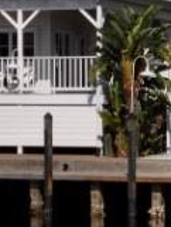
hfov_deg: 5.1
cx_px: -117
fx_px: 1881
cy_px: -14
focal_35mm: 286
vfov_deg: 6.9
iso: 200
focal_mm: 32
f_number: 13
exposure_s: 1/640
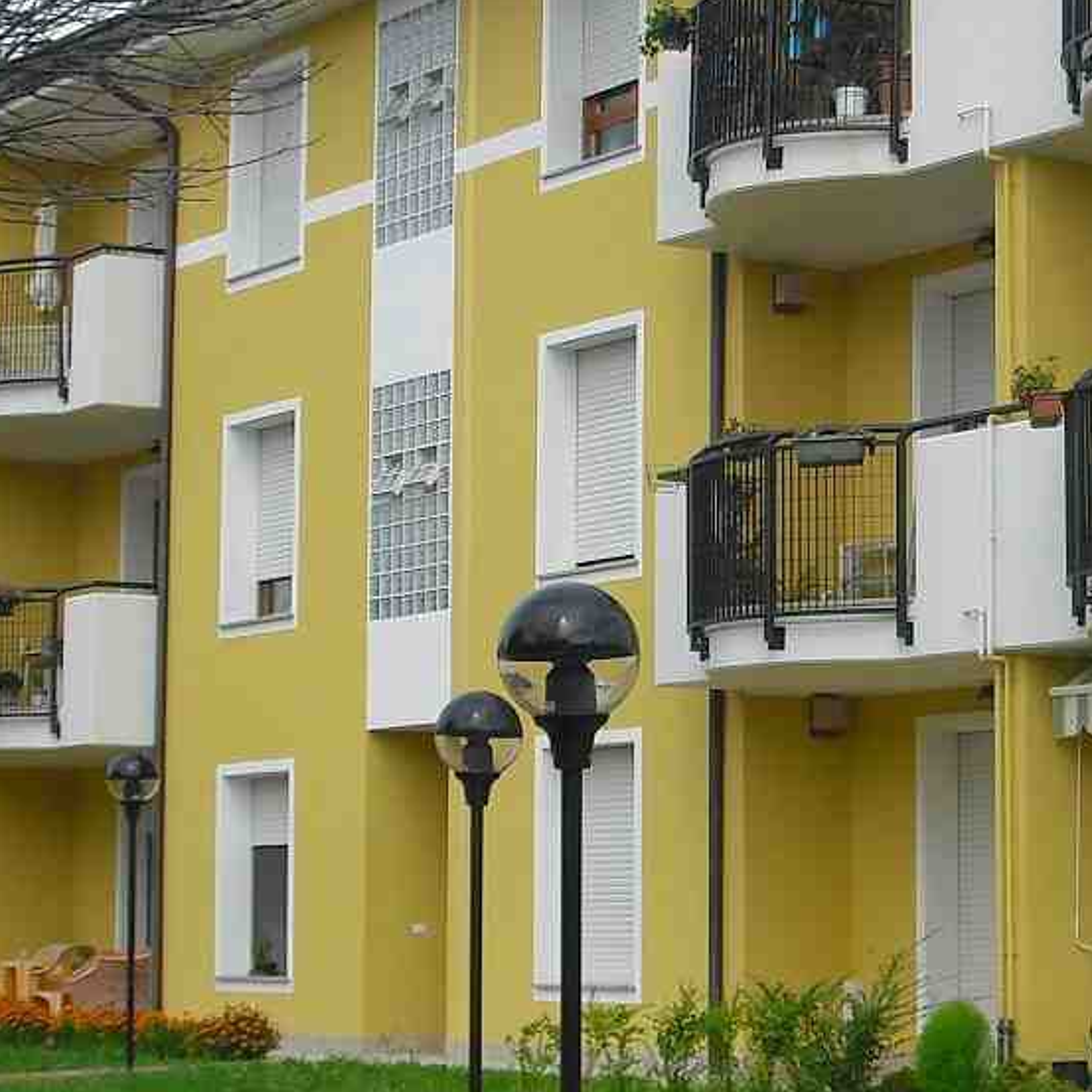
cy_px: 385
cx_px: 1147
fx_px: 3747
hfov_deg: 16.2
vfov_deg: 16.5
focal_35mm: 105
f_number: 5.6
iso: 64
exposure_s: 1/200
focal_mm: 6.2
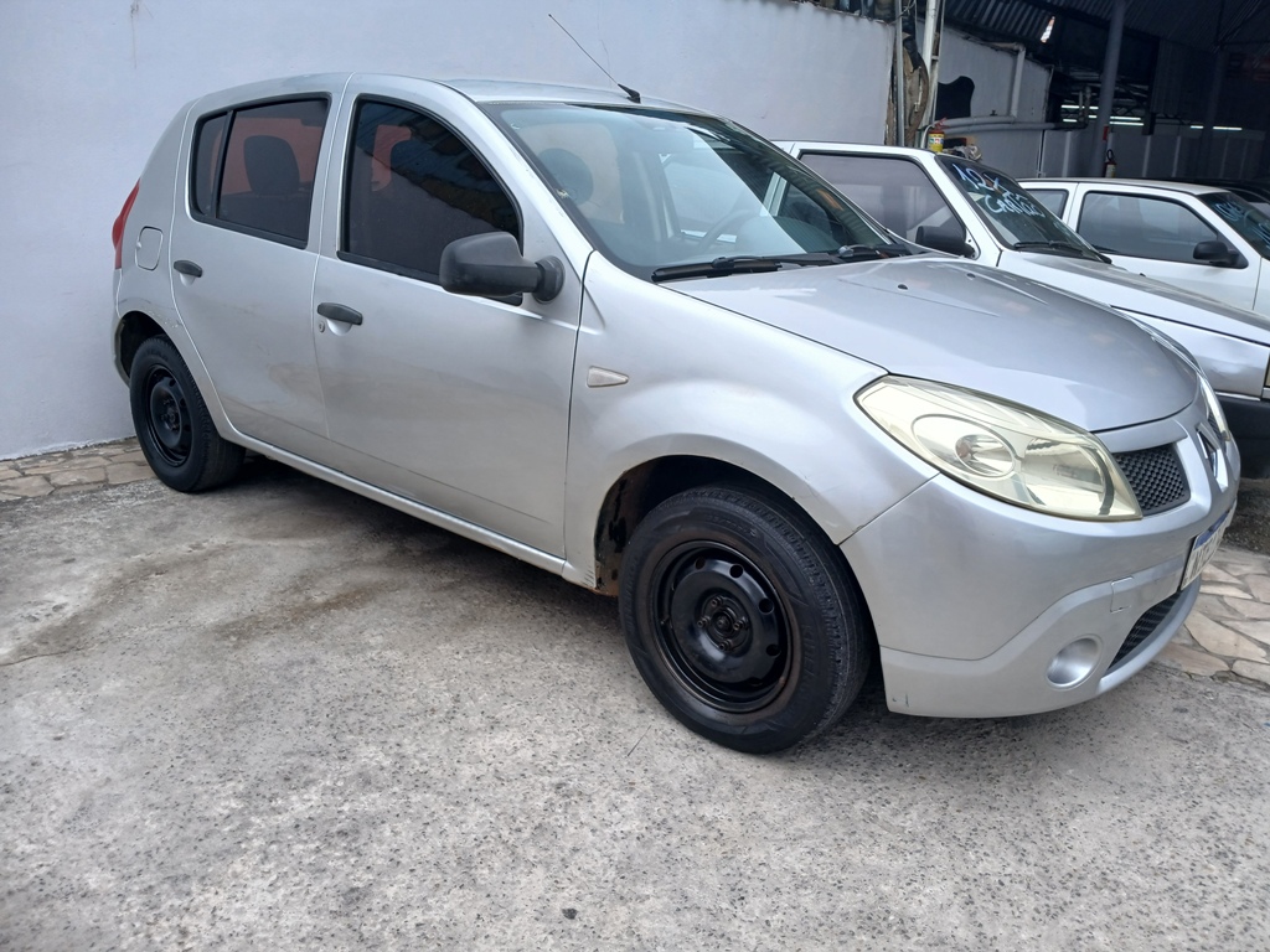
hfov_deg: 67.3
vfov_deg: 53.1
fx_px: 954
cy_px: 476
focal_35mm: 26
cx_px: 635
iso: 20
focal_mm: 3.98
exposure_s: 1/189
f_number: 1.8
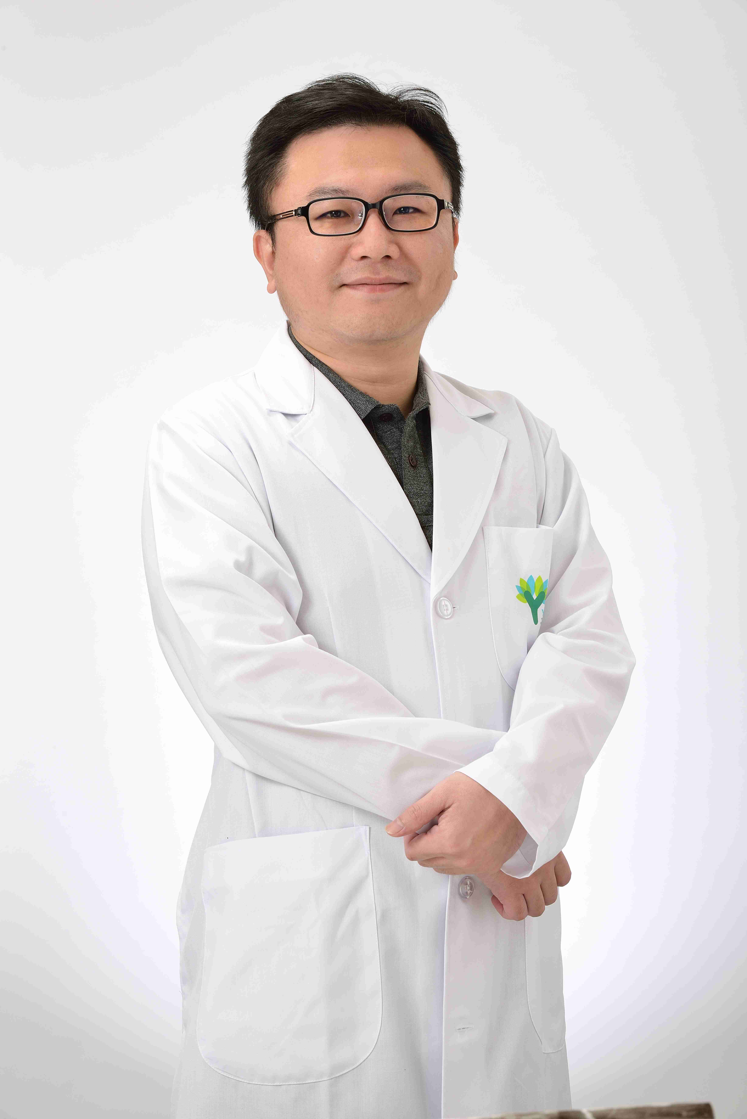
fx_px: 2799
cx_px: 374
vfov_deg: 22.6
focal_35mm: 90
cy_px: 560
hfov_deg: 15.2
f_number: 11
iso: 125
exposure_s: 1/125
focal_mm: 90
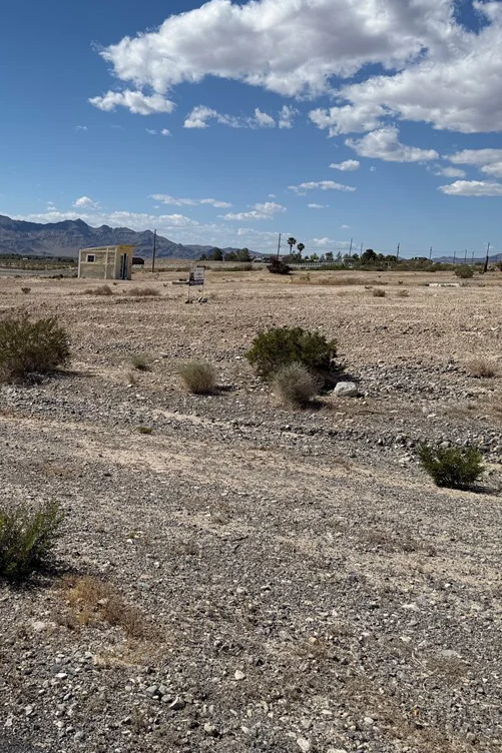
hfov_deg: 36.6
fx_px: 711
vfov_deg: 55.8
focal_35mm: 34
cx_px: 56
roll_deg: -2.0
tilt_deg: -8.8
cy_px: 369
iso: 80
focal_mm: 6.76
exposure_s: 1/10309
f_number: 1.78
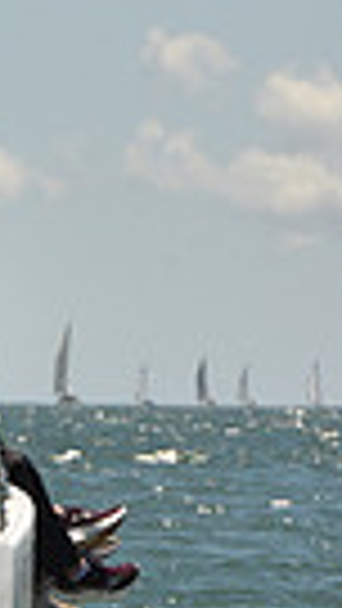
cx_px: -950
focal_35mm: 898
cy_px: 484
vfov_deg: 2.4
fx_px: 14468
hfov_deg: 1.3
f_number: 13
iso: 320
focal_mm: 200
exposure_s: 1/800
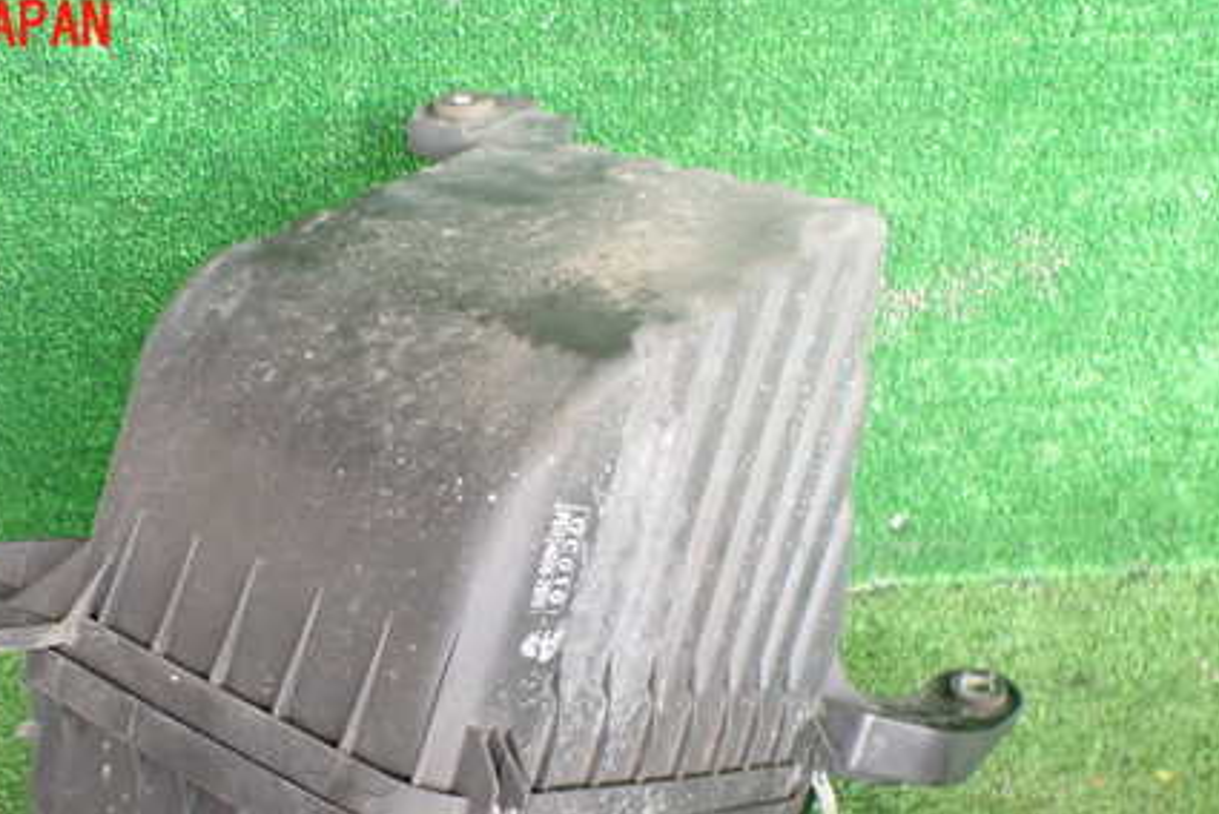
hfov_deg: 44.1
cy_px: 636
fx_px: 1491
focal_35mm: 44
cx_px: 450
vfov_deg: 29.9
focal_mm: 5.4
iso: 800
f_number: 2.3
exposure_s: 1/125
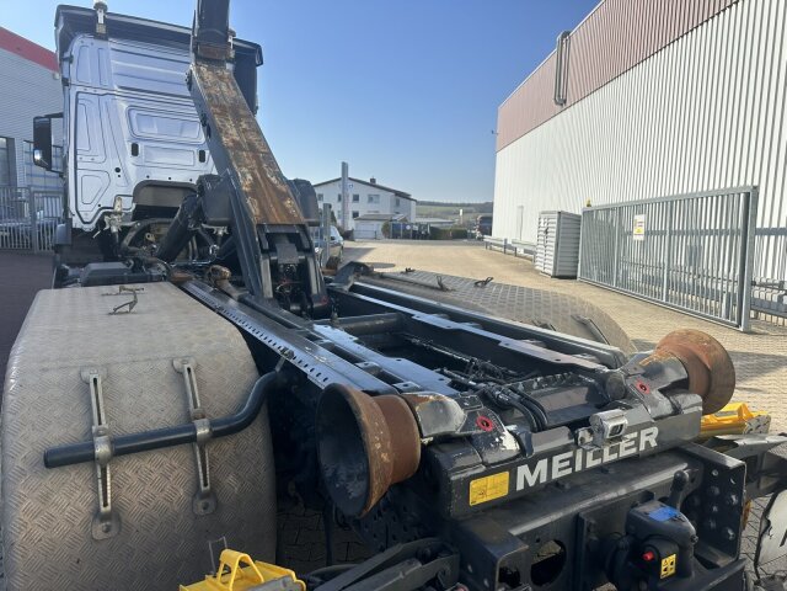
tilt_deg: -7.4
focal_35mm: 24
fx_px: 546
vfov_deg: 56.8
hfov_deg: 71.6
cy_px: 296
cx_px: 394
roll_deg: -1.3
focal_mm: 6.86
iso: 80
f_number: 1.78
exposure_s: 1/3472
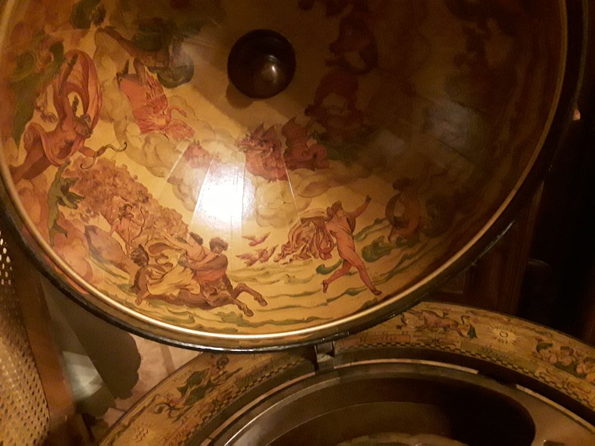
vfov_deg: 51.4
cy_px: 223
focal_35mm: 27
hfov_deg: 65.3
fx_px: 464
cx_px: 298
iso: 800
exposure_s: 1/17
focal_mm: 2.91
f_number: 1.9
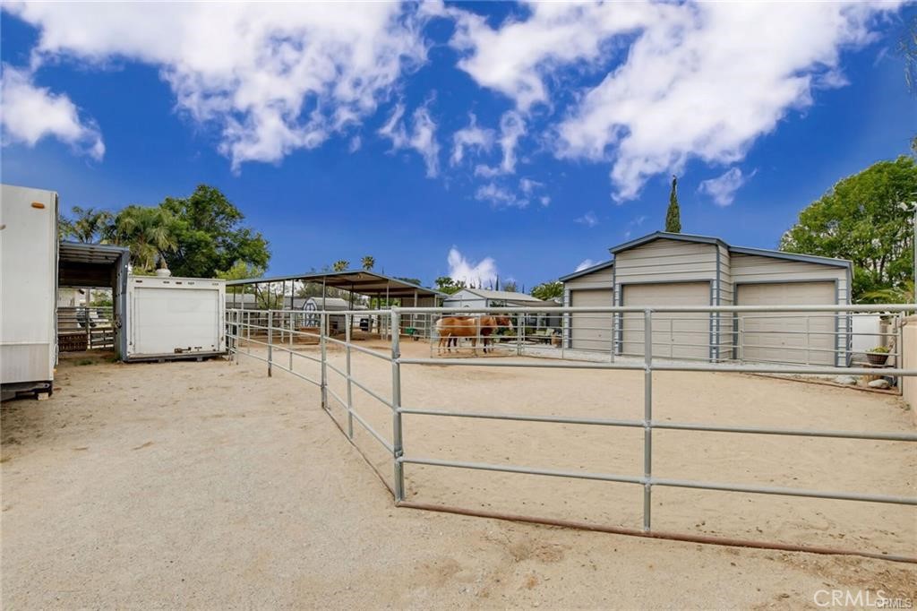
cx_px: 458
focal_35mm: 15
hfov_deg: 100.4
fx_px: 382
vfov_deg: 77.3
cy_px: 306
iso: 800
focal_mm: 10
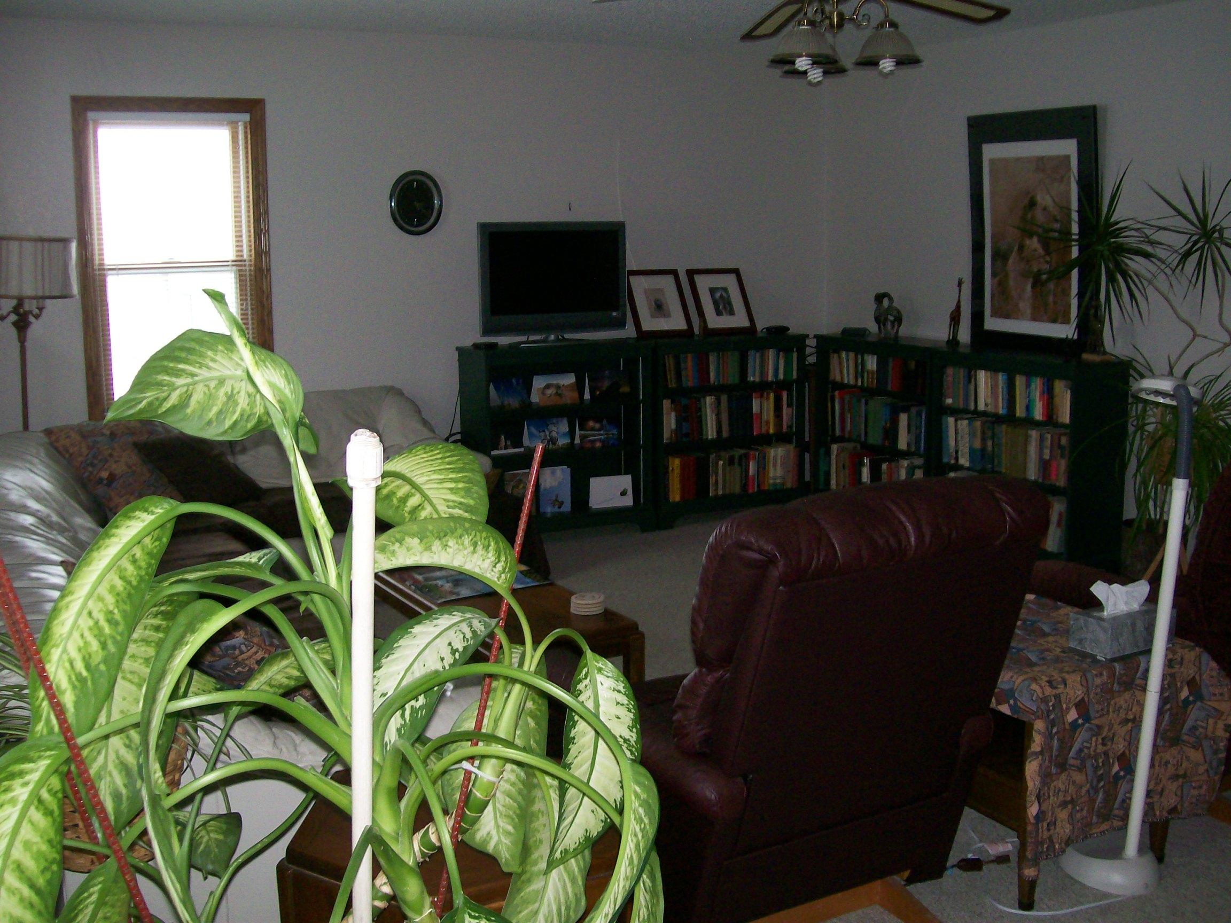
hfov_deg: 51.4
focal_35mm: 36
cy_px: 462
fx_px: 1280
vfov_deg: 39.7
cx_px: 616
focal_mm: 6
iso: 140
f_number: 2.7
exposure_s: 1/64
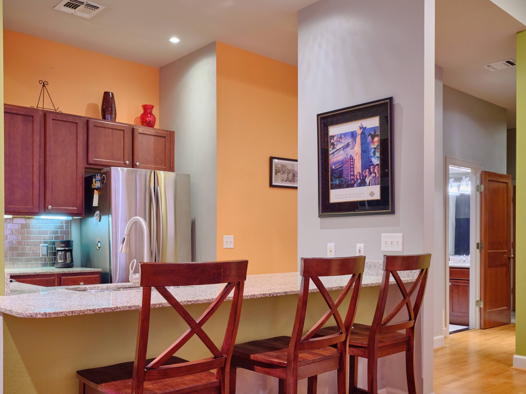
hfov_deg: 54.0
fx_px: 516
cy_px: 230
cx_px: 264
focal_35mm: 34
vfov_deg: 41.6
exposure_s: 1/2
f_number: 10
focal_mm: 35
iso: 1250
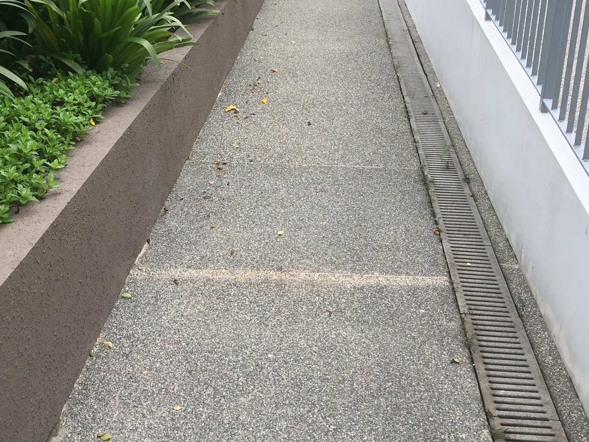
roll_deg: +0.1
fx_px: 732
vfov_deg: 33.3
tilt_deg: -20.1
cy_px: 148
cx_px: 277
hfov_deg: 43.8
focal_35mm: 43
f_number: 2.2
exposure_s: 1/356
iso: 32
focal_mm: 4.15
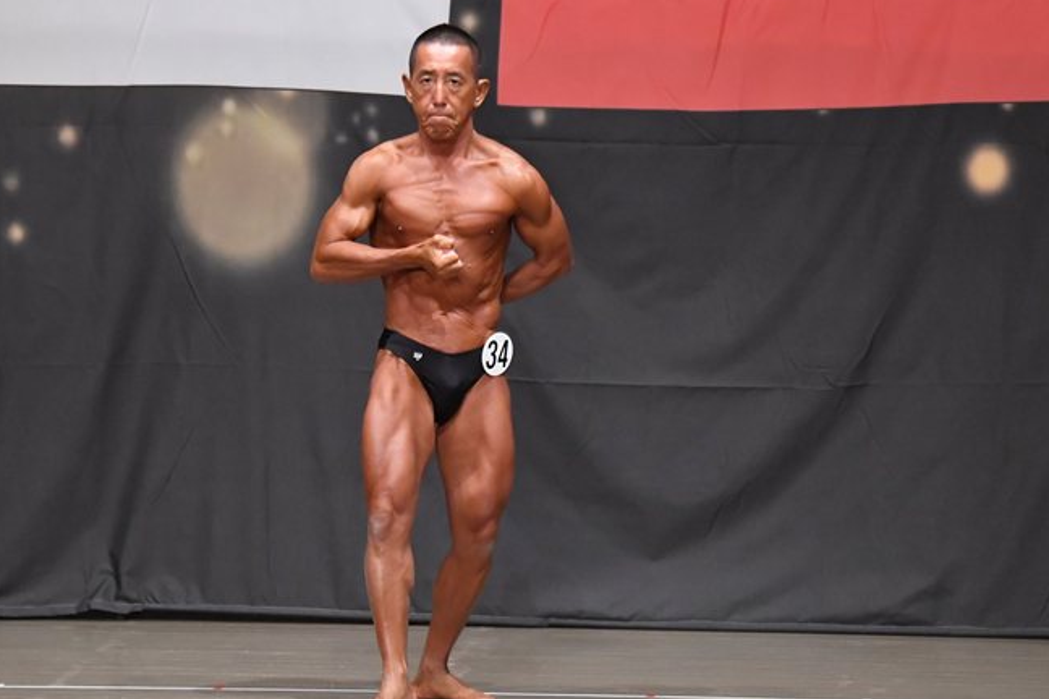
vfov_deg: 5.1
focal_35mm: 269
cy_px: 366
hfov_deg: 7.7
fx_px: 7838
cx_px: 464
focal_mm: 150
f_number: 5.6
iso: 6400
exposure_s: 1/400
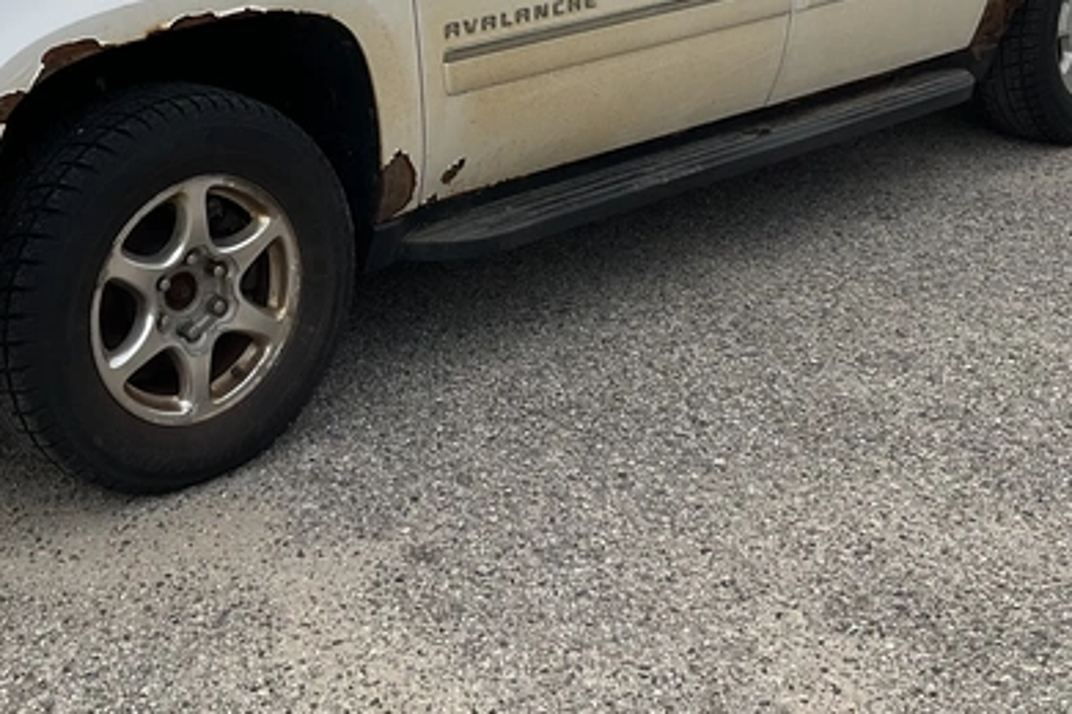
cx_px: 366
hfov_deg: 34.2
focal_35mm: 58
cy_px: 15
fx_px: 1727
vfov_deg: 22.6
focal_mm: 3
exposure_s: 1/749
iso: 25
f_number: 1.8
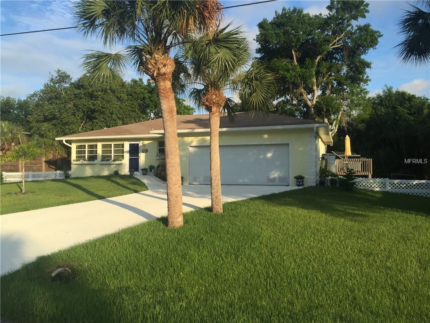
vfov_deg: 48.2
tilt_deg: +2.7
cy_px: 162
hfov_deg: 61.7
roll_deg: +0.0
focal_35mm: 29
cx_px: 215
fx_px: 360
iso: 32
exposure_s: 1/1276
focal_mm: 4.15
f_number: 2.2
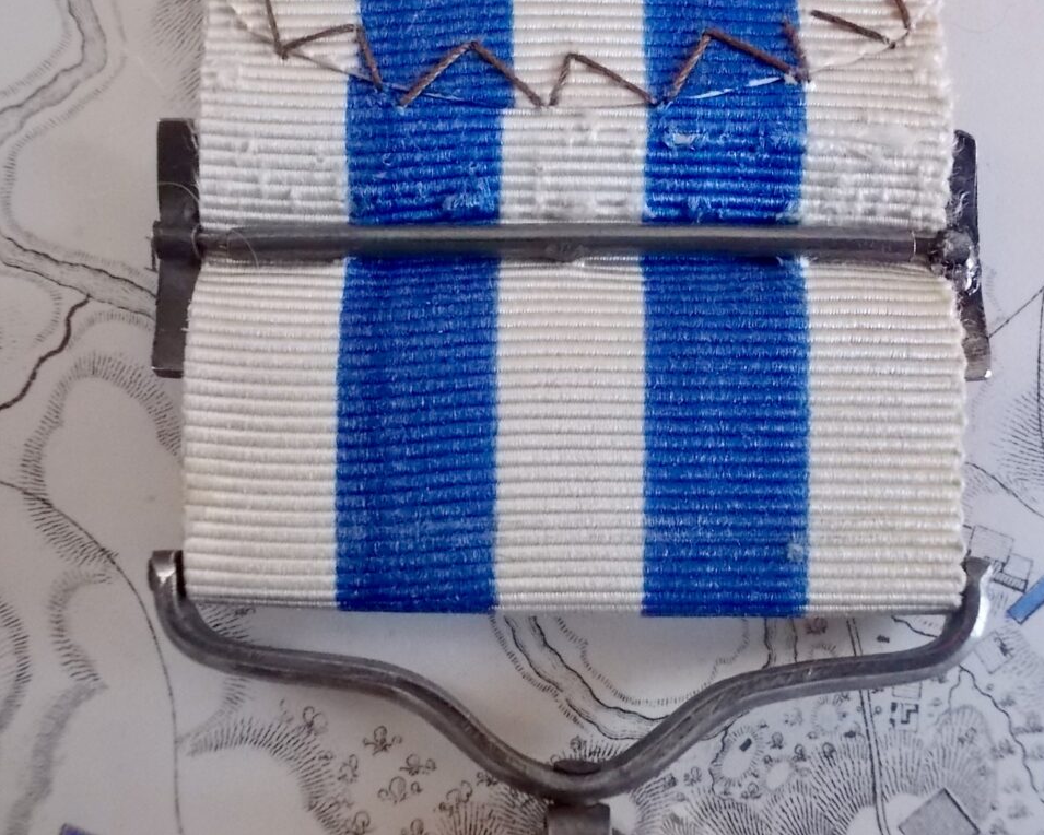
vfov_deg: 33.4
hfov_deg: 41.1
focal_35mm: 45
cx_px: 558
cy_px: 418
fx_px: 1390
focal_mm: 6.1
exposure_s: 1/160
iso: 400
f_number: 3.3
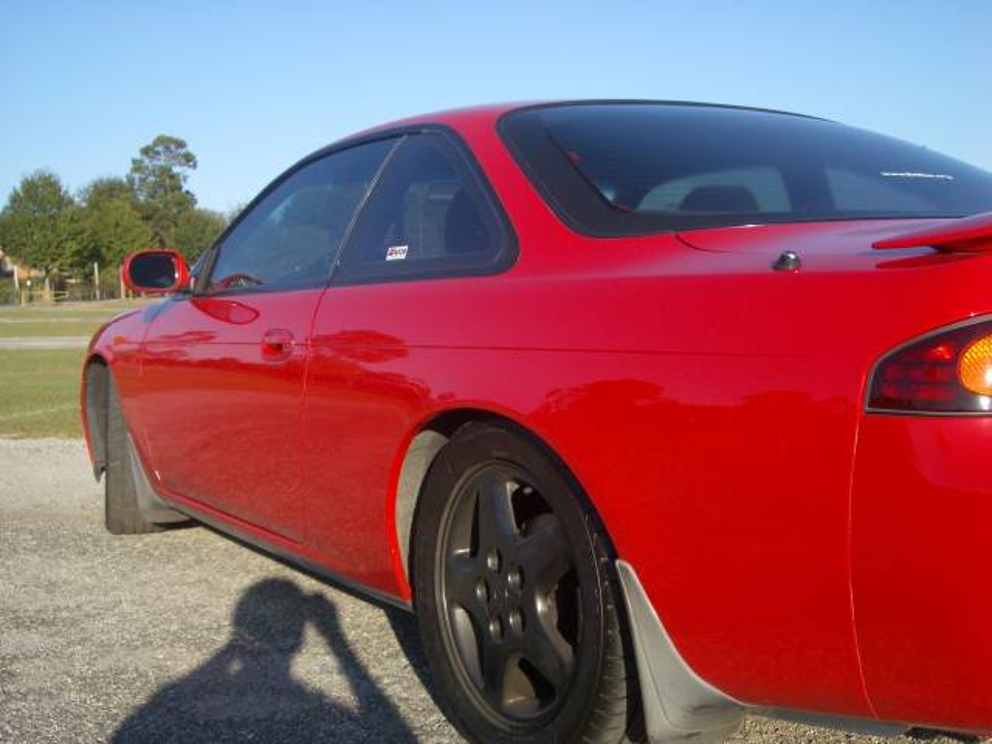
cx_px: 496
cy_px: 372
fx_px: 1175
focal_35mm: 41
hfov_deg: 45.8
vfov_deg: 35.1
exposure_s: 1/320
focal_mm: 6.8
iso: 50
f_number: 4.6
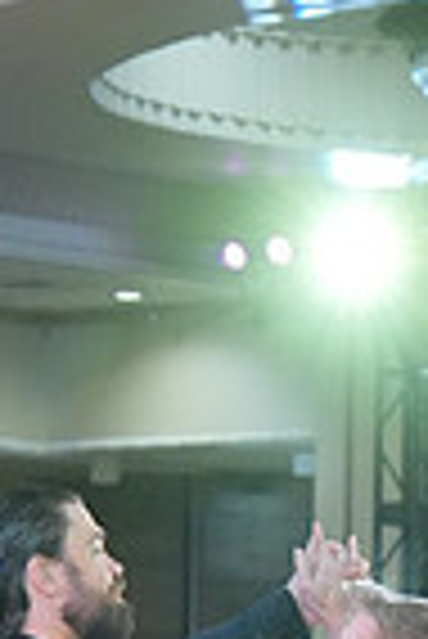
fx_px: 5088
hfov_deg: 4.8
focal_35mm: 286
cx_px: 367
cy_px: 1192
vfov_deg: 7.0
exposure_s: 1/400
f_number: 4
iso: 4000
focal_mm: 70
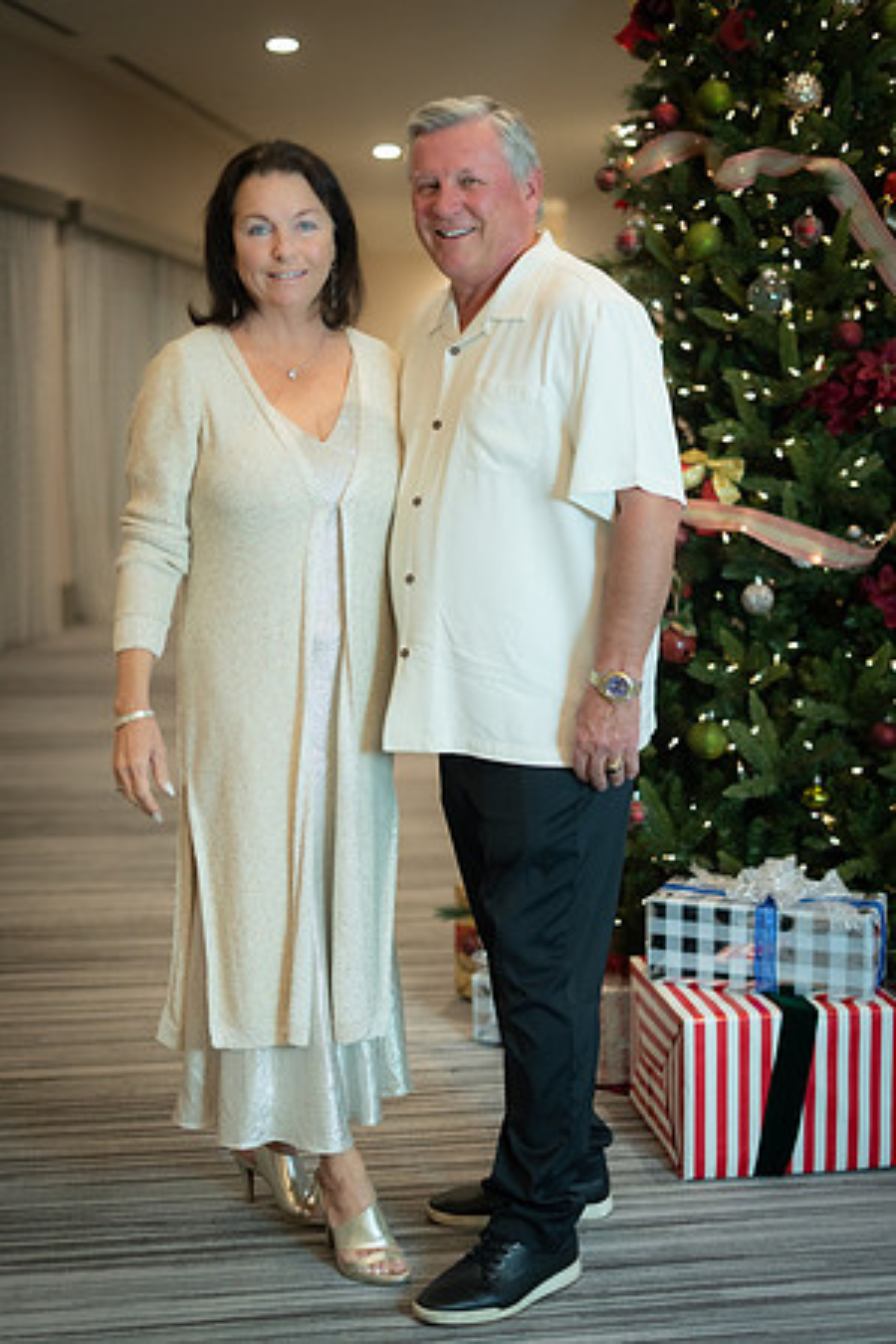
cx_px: 448
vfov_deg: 39.6
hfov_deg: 27.0
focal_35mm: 50
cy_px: 672
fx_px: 1867
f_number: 1.8
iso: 1600
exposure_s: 1/320
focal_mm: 50
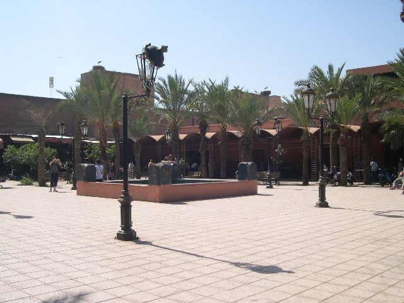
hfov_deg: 49.0
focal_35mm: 38
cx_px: 202
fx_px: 443
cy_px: 152
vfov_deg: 37.7
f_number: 7.6
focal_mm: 8
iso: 100
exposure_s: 1/196
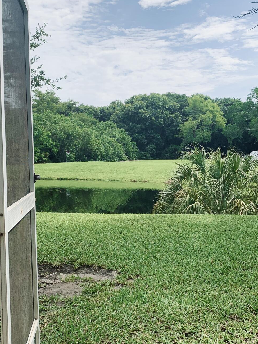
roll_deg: +1.3
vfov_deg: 46.8
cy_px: 177
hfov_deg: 36.0
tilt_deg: -1.2
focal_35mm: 40
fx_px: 398
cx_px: 128
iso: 25
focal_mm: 4.25
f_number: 1.8
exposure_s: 1/2421
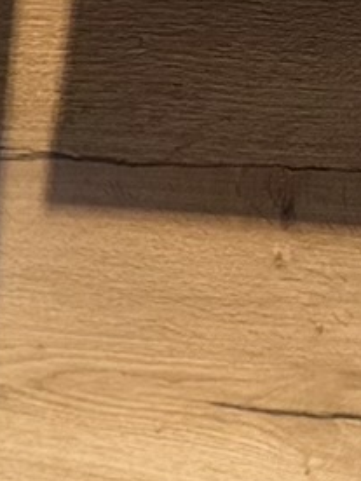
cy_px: 1617
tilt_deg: -30.8
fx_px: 2475
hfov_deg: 8.1
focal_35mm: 178
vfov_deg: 8.5
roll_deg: -1.9
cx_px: -204
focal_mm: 6.76
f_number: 1.78
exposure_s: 1/138
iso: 50
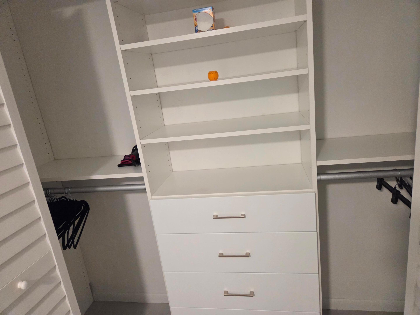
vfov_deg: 58.9
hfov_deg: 73.9
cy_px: 158
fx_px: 279
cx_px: 210
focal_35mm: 23
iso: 1250
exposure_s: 1/120
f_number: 1.8
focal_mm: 5.4
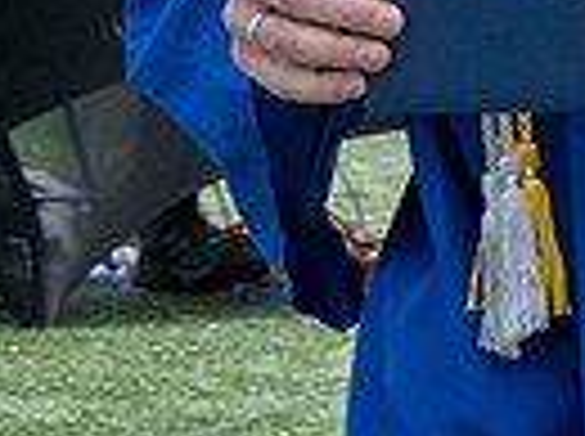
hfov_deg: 3.3
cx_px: -28
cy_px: -775
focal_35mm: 605
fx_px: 10205
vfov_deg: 2.4
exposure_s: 1/250
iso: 200
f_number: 13
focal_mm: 70
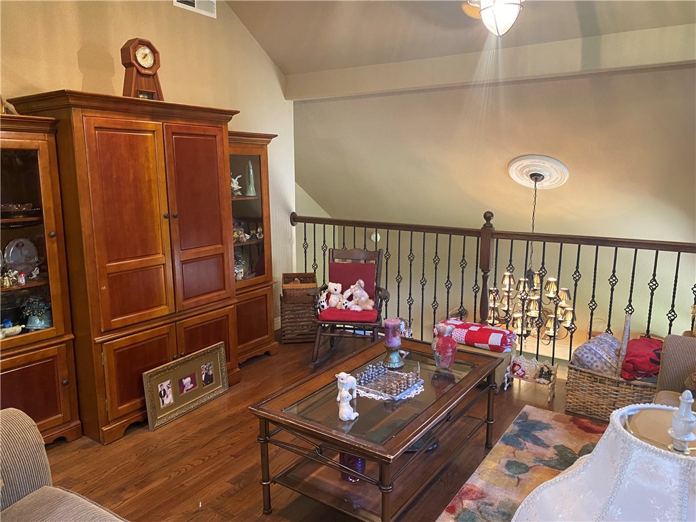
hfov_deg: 67.3
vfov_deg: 53.1
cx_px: 348
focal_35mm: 26
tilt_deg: -9.6
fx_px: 523
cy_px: 261
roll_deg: +0.2
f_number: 1.8
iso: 400
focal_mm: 4.25
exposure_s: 1/60
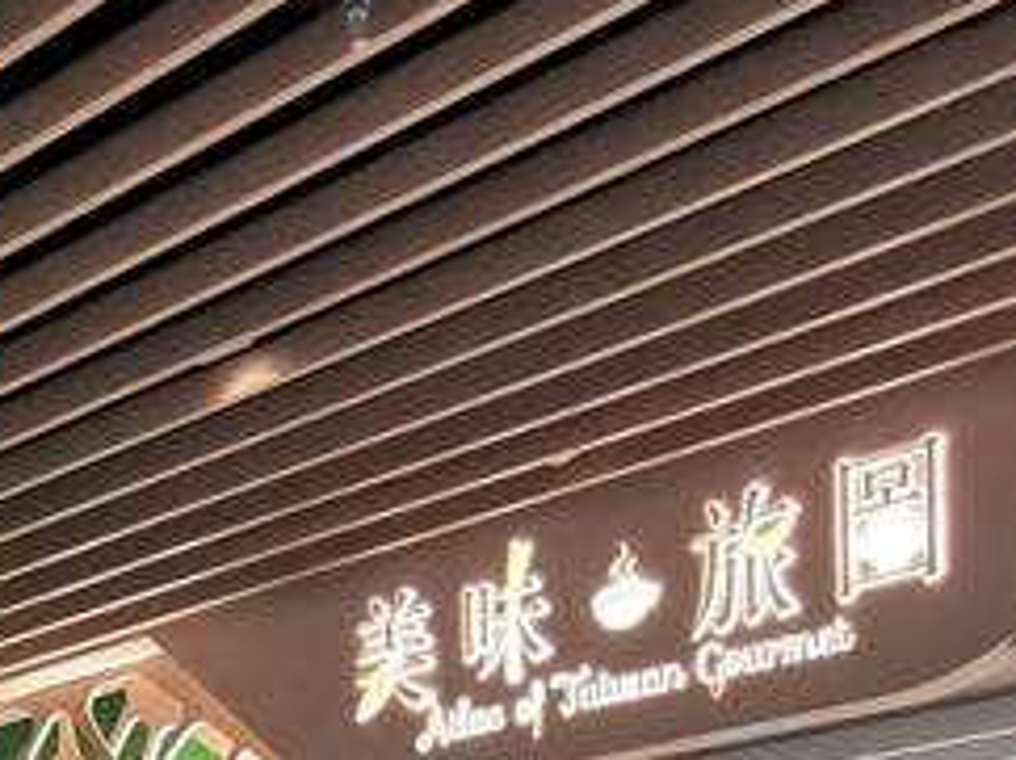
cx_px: -130
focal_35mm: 72
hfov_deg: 25.0
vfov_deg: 17.5
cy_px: 1264
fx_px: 2111
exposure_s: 1/45
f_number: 2.2
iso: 160
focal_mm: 2.26
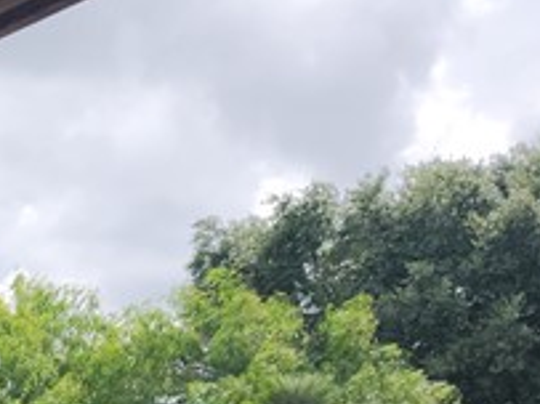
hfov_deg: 13.7
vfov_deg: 11.2
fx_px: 1808
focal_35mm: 116
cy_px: 885
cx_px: -622
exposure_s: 1/984
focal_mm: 5.4
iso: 20
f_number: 1.8
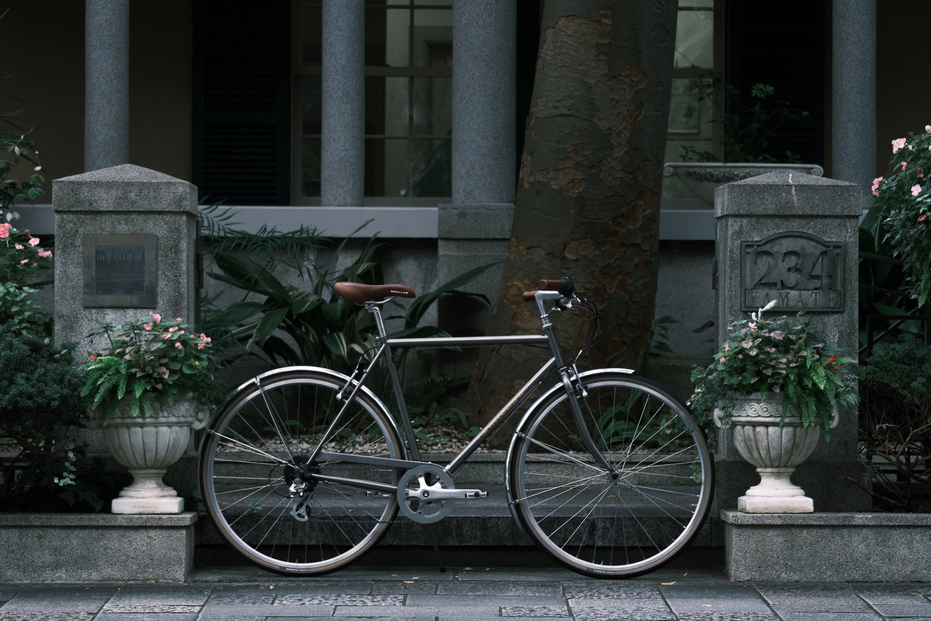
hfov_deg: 17.1
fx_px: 3103
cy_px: 310
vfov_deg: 11.4
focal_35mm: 120
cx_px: 466
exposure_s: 1/50
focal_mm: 80
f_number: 5.2
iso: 160
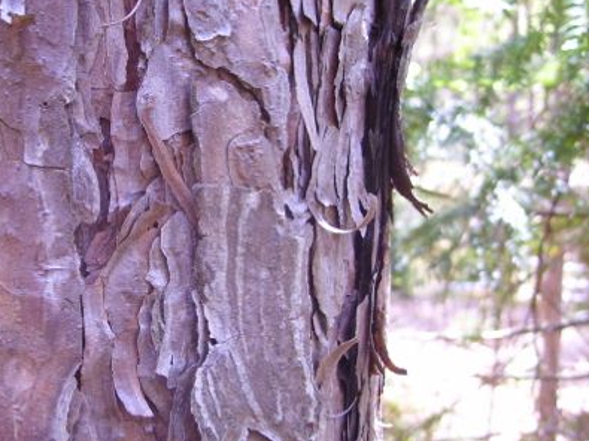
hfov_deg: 31.5
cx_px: 133
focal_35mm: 60
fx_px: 1021
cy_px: 200
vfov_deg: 24.4
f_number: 2.7
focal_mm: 6
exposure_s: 1/30
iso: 80
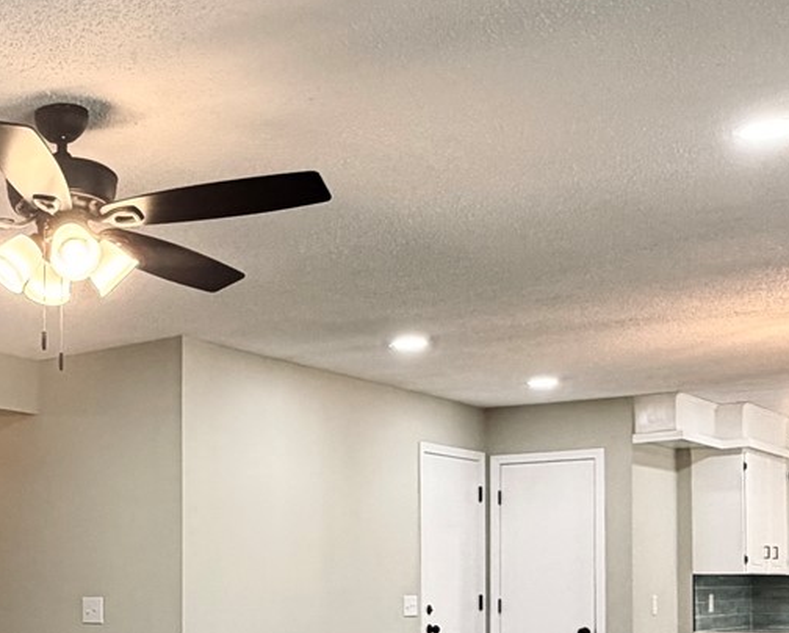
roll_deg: -0.2
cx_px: 22
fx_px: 1215
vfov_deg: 28.6
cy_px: 505
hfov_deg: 33.3
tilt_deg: +1.7
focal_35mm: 52
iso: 200
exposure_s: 1/60
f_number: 2.2
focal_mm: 2.22
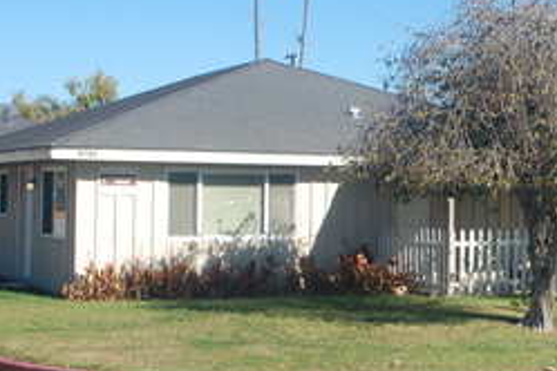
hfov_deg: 25.2
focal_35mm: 77
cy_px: 152
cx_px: 535
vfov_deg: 17.7
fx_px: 1192
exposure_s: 1/320
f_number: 9
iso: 200
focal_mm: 25
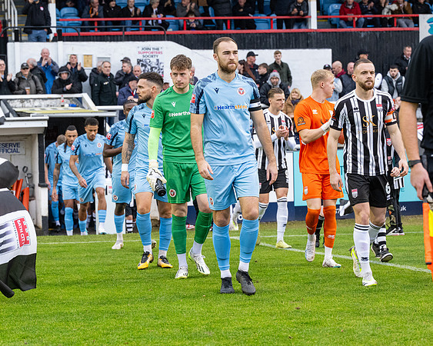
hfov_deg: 16.6
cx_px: 210
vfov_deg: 13.3
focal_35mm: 116
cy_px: 208
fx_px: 1482
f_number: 4
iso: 2000
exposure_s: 1/320
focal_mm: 70
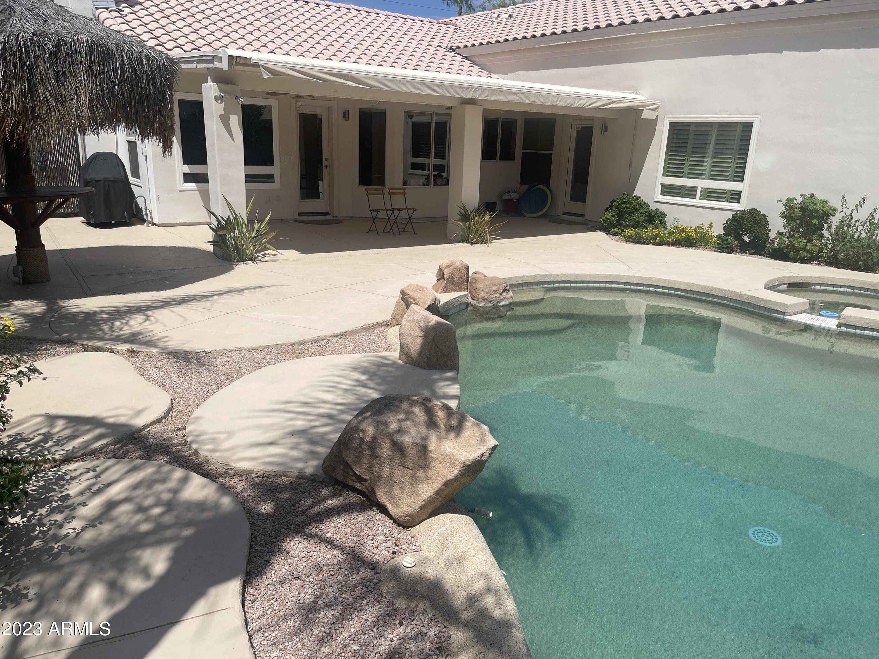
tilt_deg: -16.7
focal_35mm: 26
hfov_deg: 67.3
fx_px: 660
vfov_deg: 53.1
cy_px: 330
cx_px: 440
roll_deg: -2.5
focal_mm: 5.1
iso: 32
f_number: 1.6
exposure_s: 1/6579
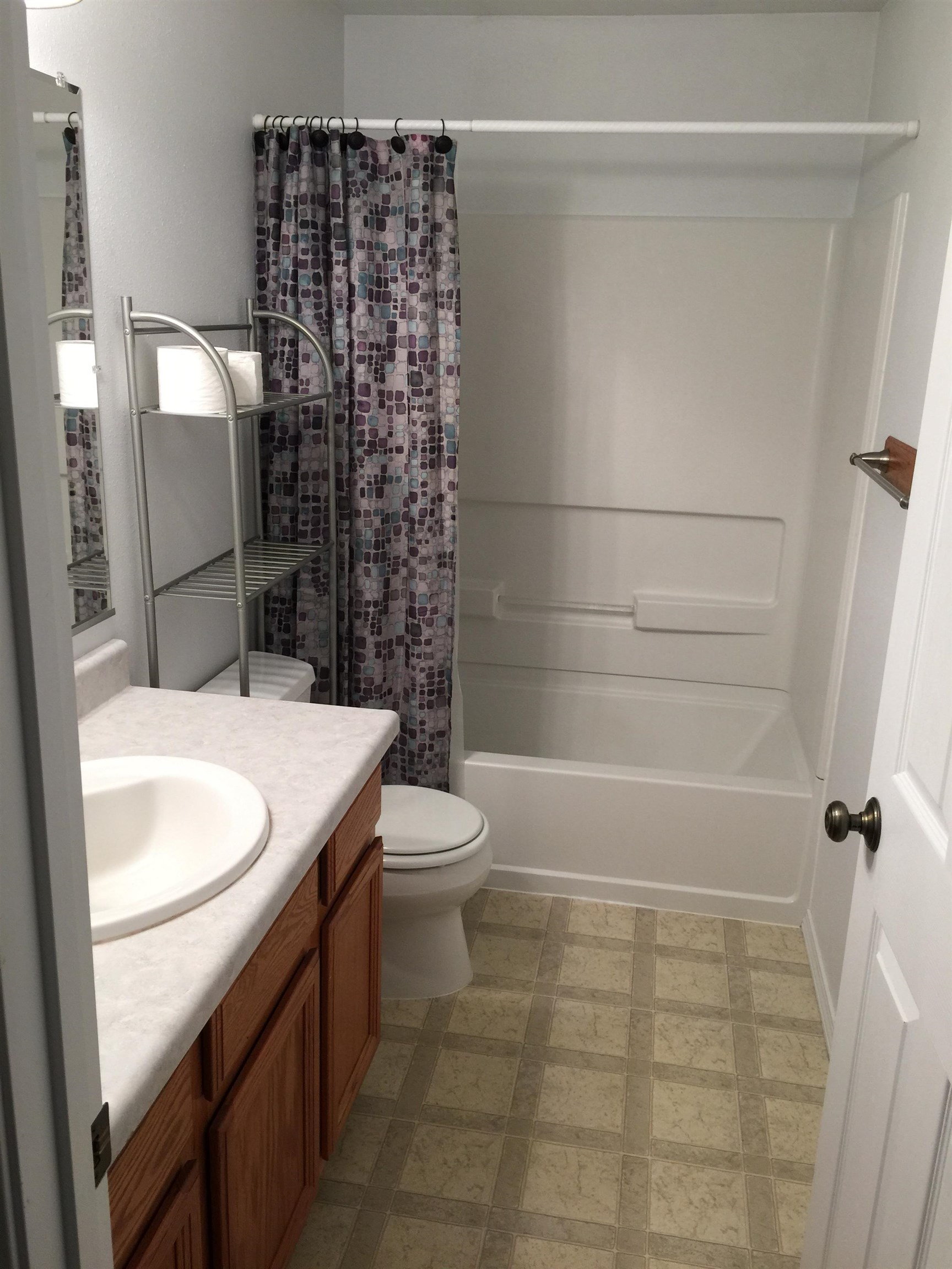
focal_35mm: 29
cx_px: 476
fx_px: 1063
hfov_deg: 48.2
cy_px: 634
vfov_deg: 61.7
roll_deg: -1.9
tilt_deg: -14.8
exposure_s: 1/15
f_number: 2.2
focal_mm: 4.15
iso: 40
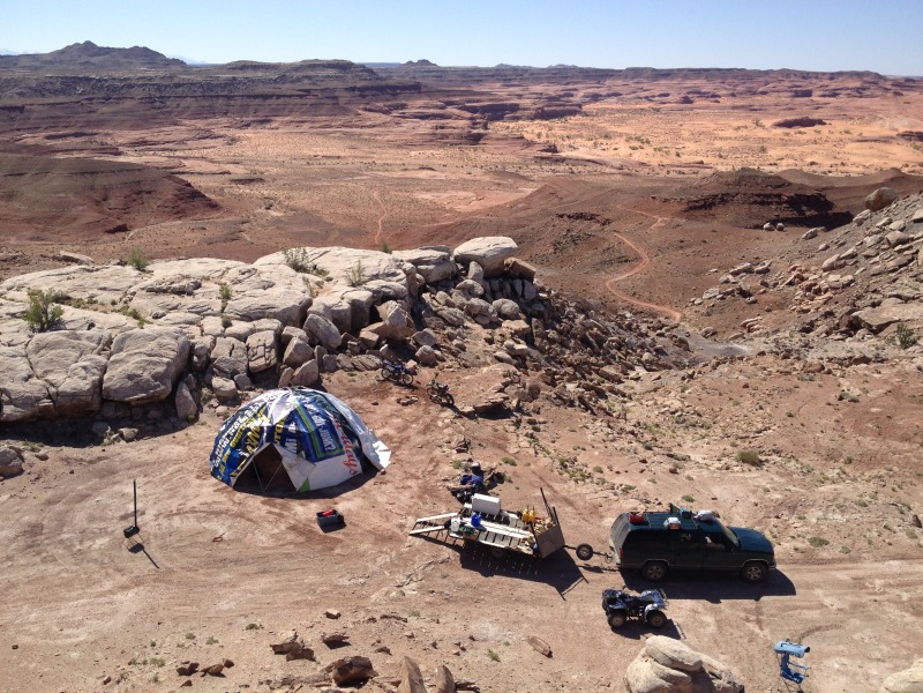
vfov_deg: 40.7
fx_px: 933
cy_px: 346
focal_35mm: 35
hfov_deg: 52.6
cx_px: 462
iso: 50
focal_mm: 4.28
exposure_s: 1/1972
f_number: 2.4
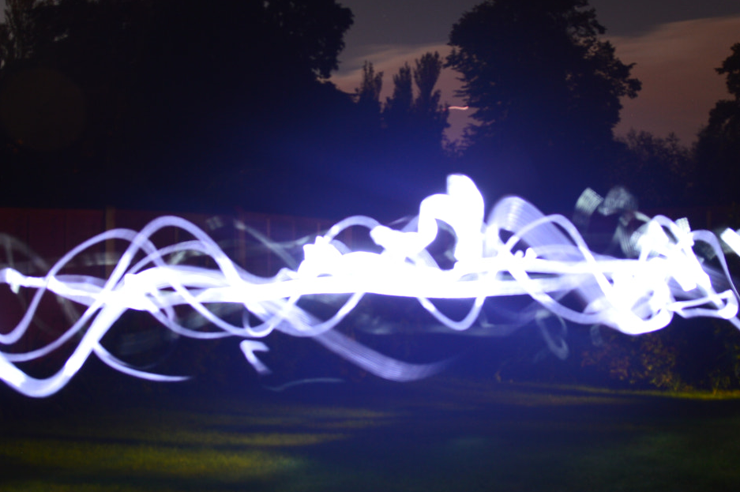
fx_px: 1212
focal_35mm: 59
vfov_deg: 22.9
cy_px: 265
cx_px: 352
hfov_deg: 34.0
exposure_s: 30
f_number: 3.5
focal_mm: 18
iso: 100
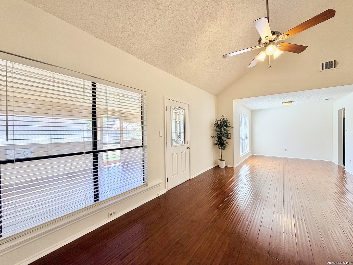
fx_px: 143
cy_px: 132
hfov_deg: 102.1
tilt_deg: -0.8
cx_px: 176
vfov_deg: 85.7
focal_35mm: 14
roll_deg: +0.6
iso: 100
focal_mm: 2.22
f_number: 2.2
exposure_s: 1/120
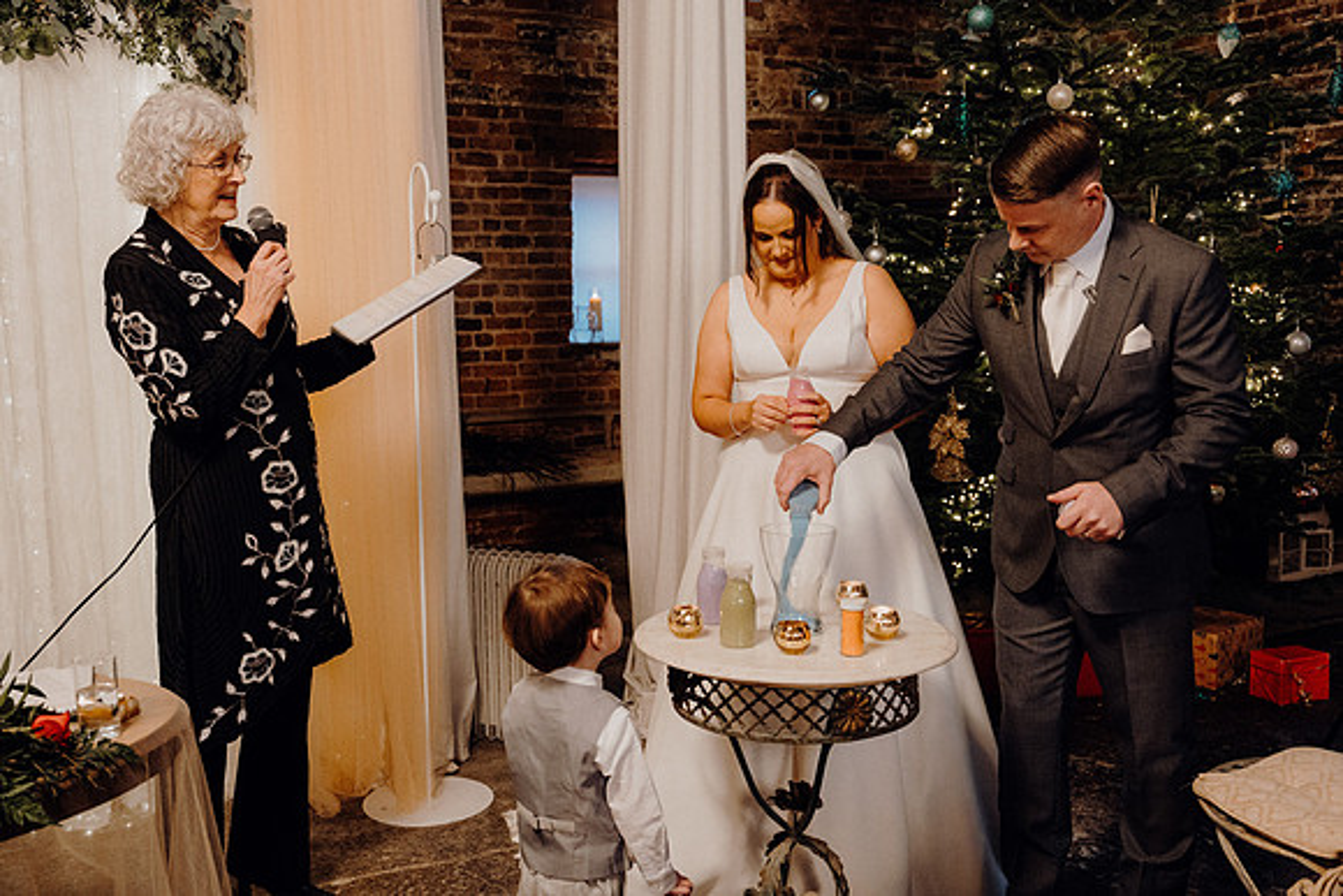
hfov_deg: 54.4
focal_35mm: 35
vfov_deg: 37.9
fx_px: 1306
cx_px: 672
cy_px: 448
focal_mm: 35
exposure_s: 1/160
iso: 4000
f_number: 3.5
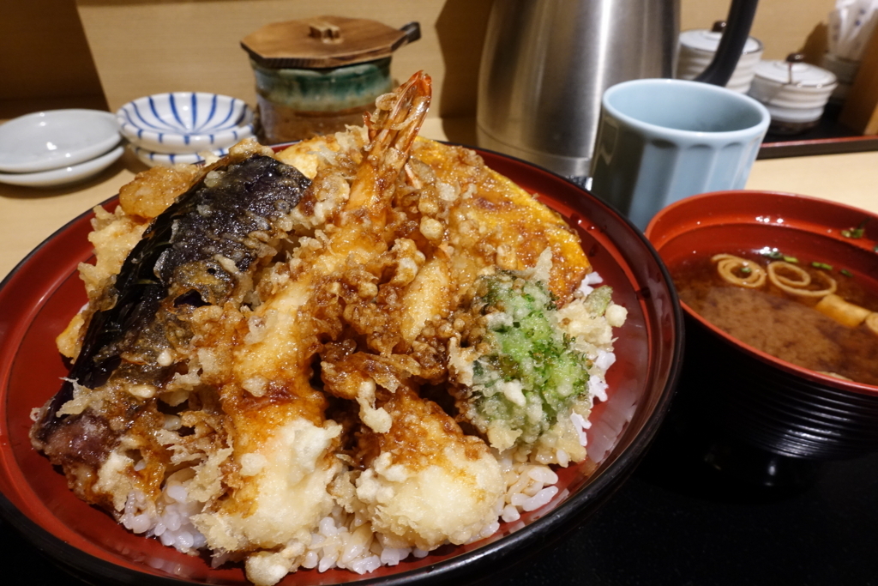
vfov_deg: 53.1
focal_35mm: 24
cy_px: 293
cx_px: 439
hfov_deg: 73.7
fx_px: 585
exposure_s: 1/30
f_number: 8
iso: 1000
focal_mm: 8.8
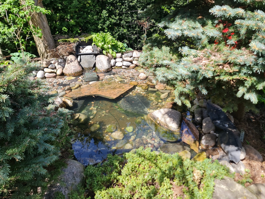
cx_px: 129
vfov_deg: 53.1
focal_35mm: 26
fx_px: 199
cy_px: 96
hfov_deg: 67.3
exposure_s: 1/266
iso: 50
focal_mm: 7
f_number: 1.8
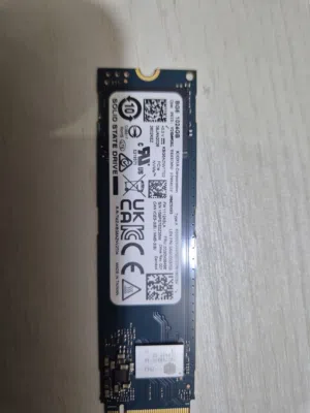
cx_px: 155
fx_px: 275
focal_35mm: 23
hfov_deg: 58.9
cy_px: 206
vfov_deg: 73.9
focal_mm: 5.4
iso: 320
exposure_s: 1/100
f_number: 1.8
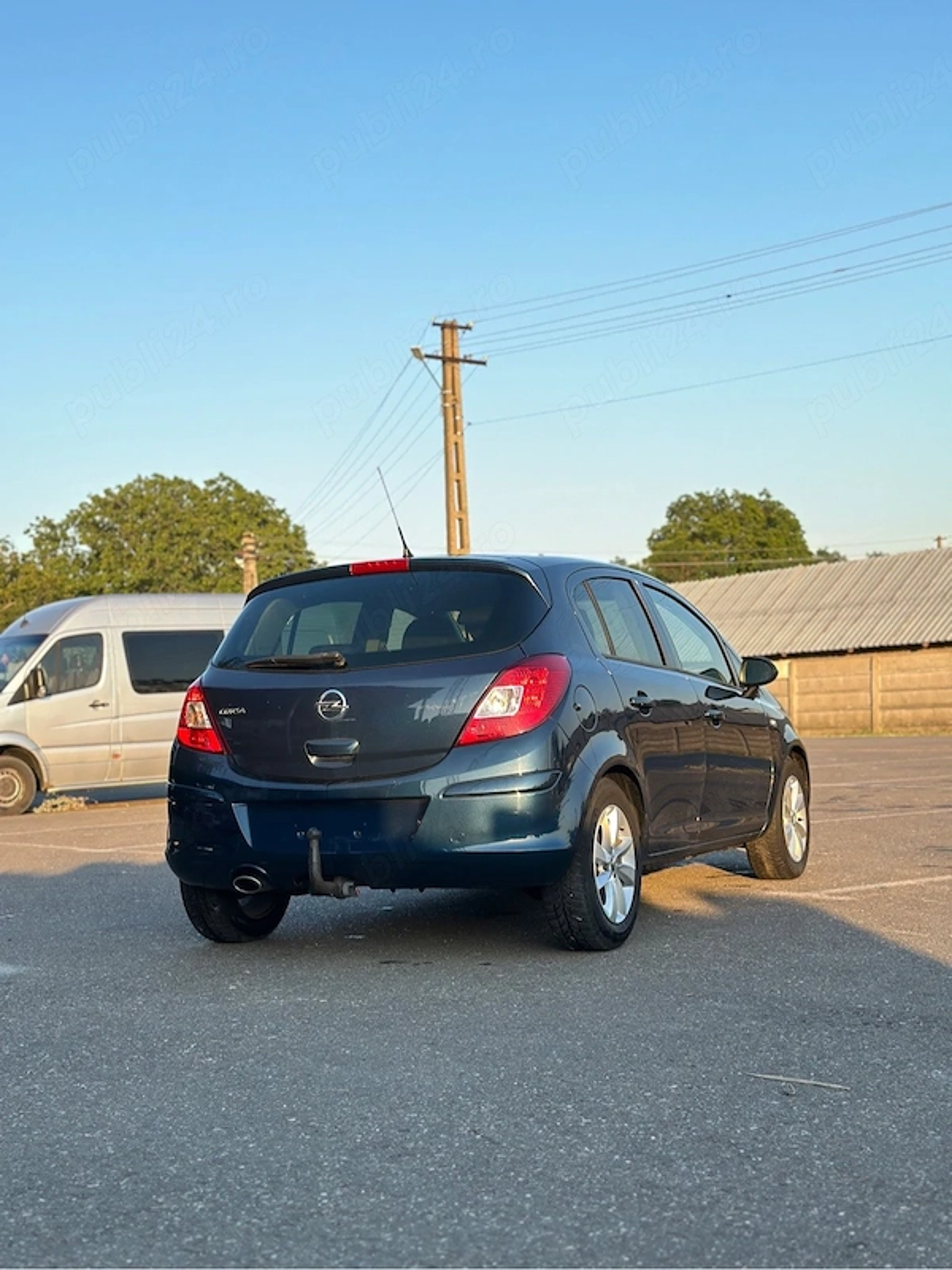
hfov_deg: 30.3
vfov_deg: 39.7
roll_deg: +3.2
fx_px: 1760
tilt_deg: +1.8
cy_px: 635
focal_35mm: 48
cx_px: 476
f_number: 1.78
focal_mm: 6.86
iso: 80
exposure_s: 1/439
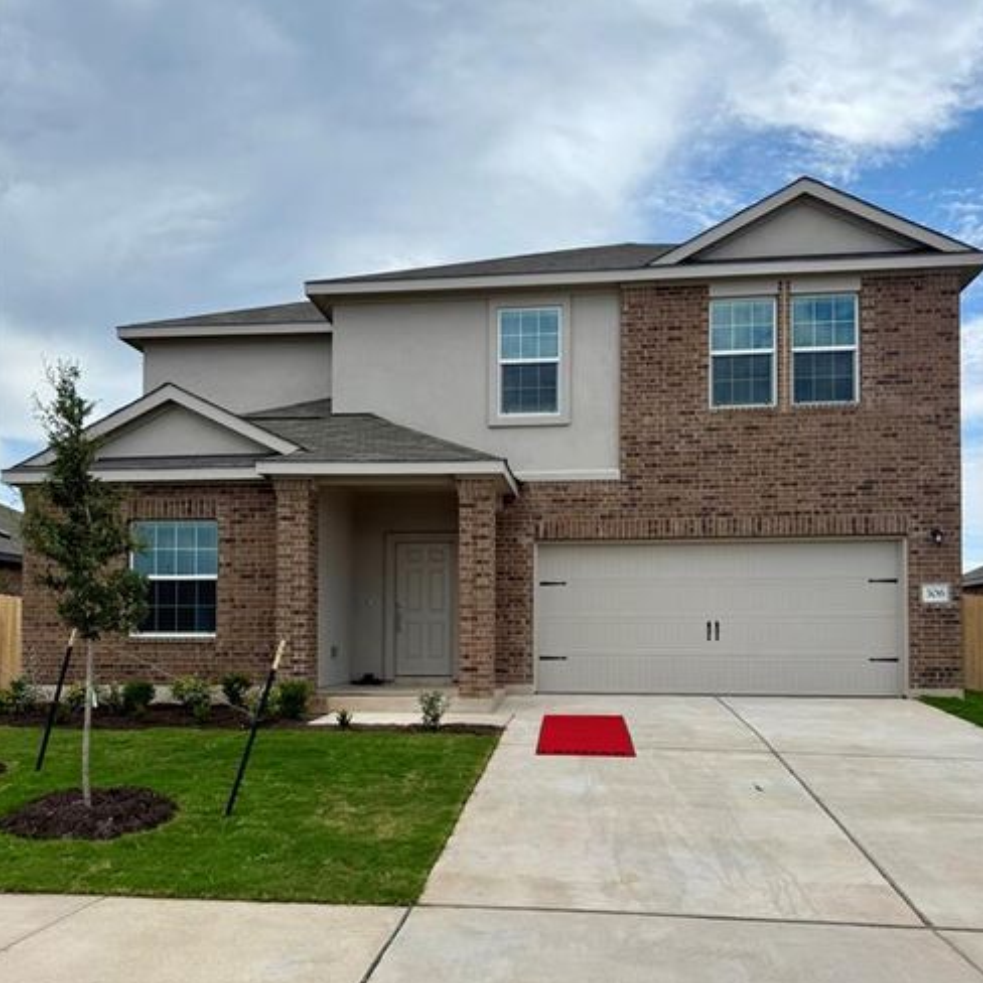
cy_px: 603
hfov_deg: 55.6
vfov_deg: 55.1
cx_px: 496
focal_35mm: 29
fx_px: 932
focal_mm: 6.76
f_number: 1.78
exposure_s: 1/4975
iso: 80
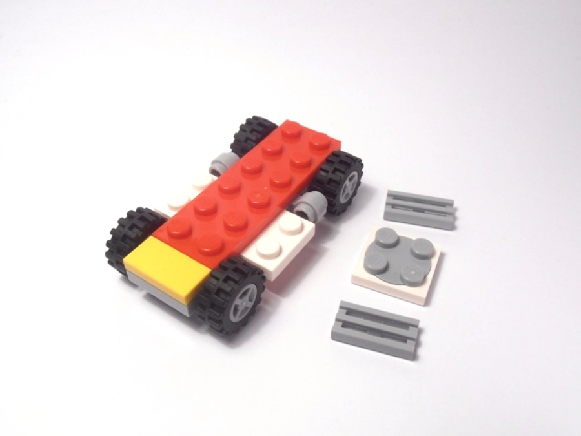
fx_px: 621
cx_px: 290
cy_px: 218
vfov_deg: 38.7
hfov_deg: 50.1
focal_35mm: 37
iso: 80
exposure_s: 1/80
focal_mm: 6.61
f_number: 3.9
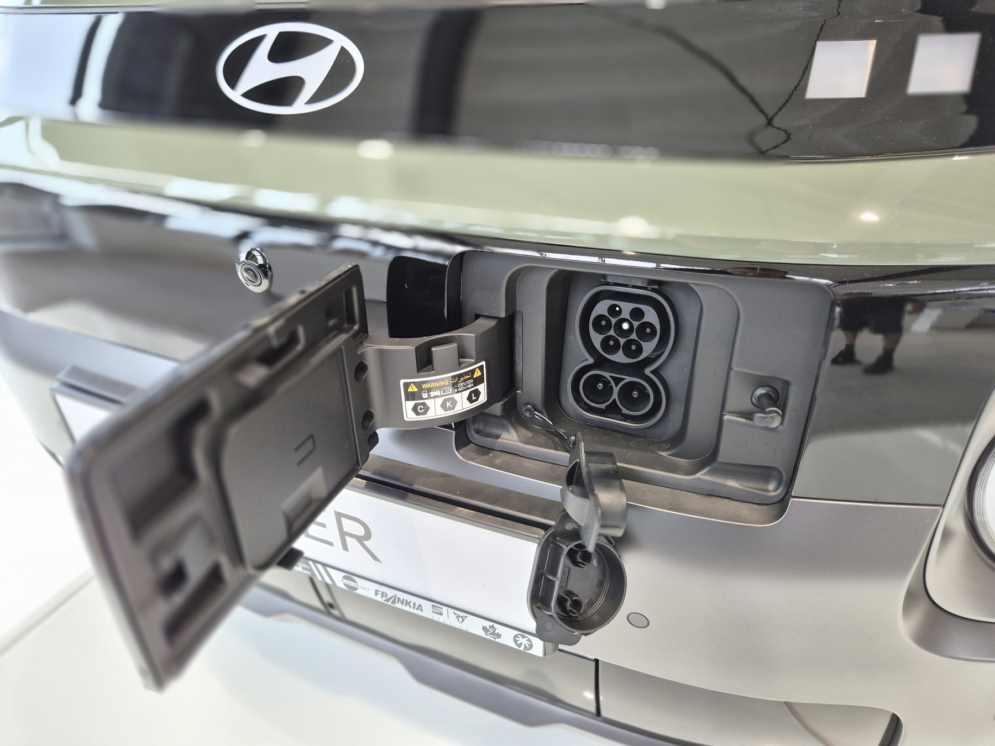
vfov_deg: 58.9
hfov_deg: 73.9
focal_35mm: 23
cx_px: 498
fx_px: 661
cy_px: 373
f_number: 1.8
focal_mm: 5.4
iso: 200
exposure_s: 1/100
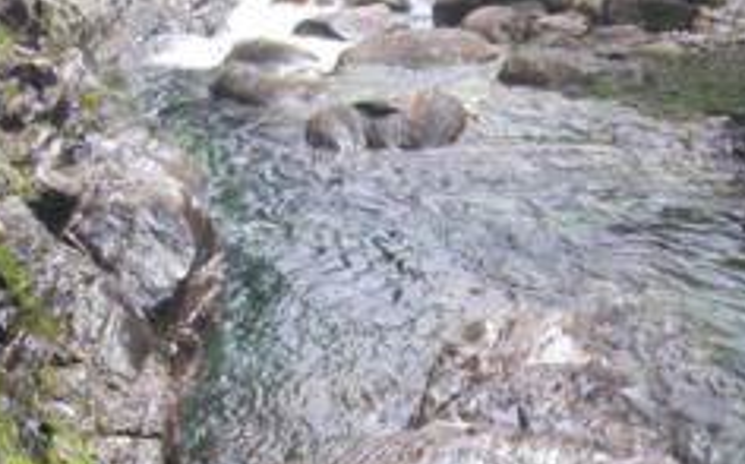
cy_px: 376
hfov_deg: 26.5
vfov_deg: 16.8
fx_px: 1562
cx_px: 565
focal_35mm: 77
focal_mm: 6.3
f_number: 3.3
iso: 64
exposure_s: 1/125
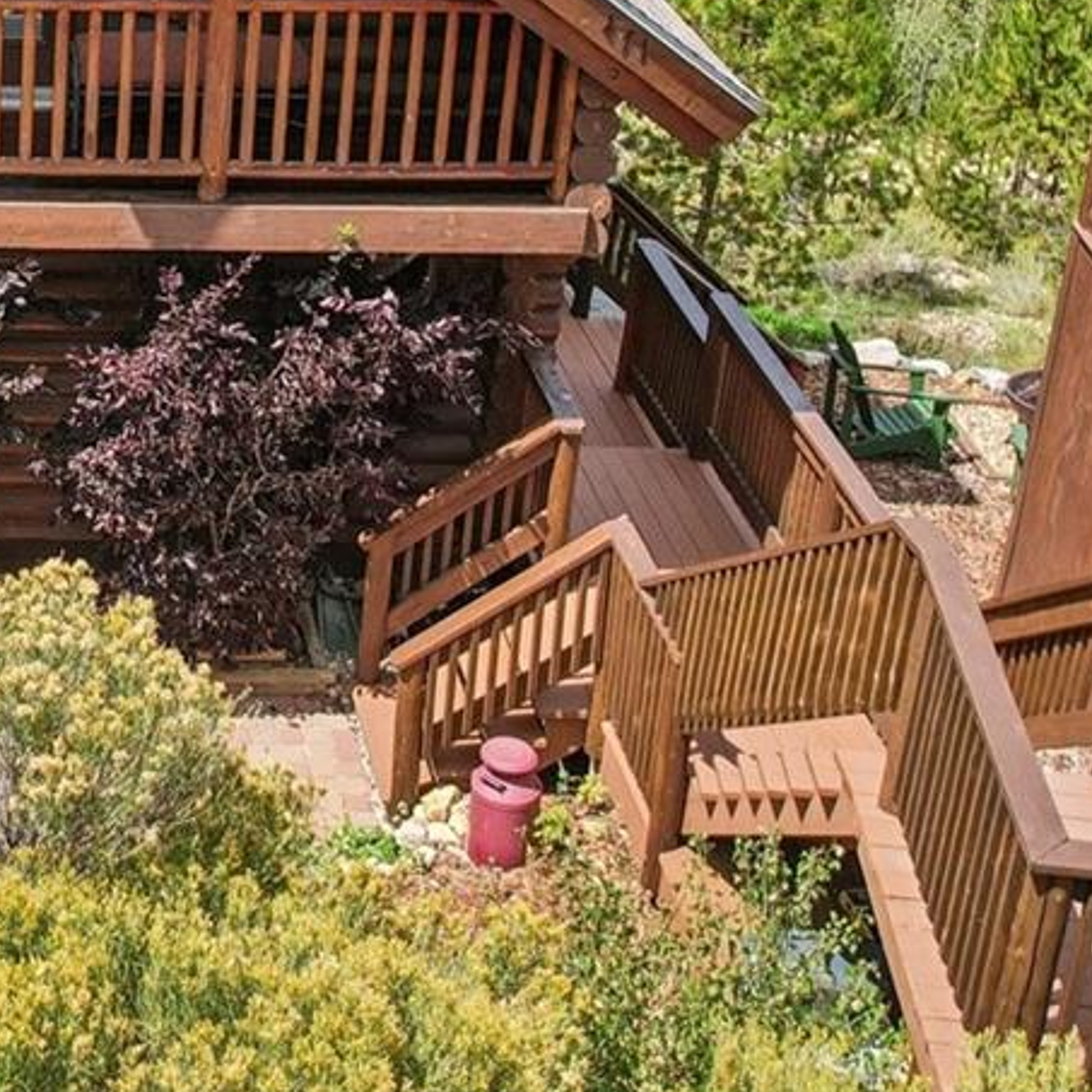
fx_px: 2356
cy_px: 14
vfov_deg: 24.9
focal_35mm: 66
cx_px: -188
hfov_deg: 24.0
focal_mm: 8.4
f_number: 2.8
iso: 100
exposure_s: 1/320
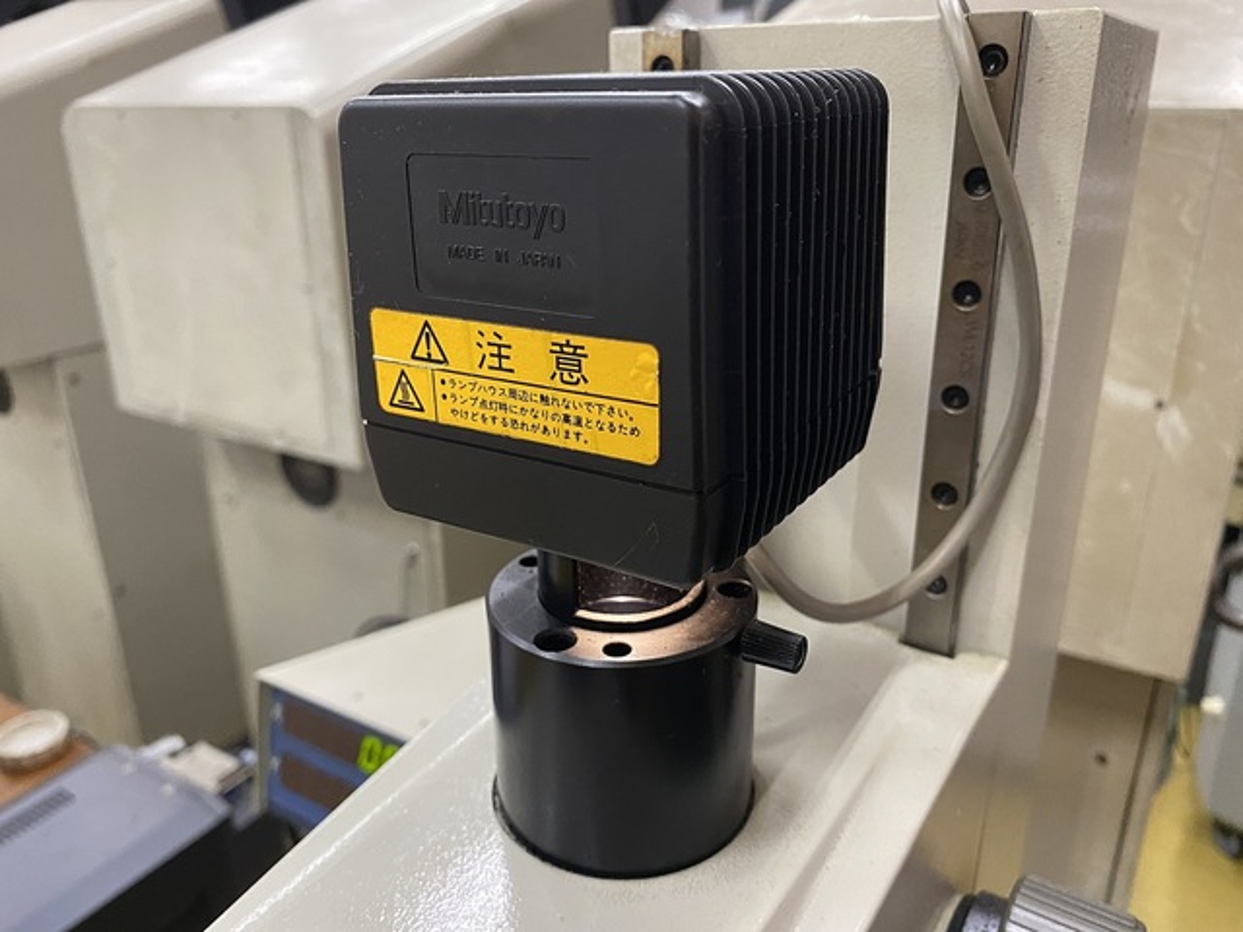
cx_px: 622
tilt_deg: -22.0
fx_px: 934
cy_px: 466
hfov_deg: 67.3
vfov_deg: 53.1
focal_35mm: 26
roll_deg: +0.5
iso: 320
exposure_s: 1/50
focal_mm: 4.25
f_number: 1.8
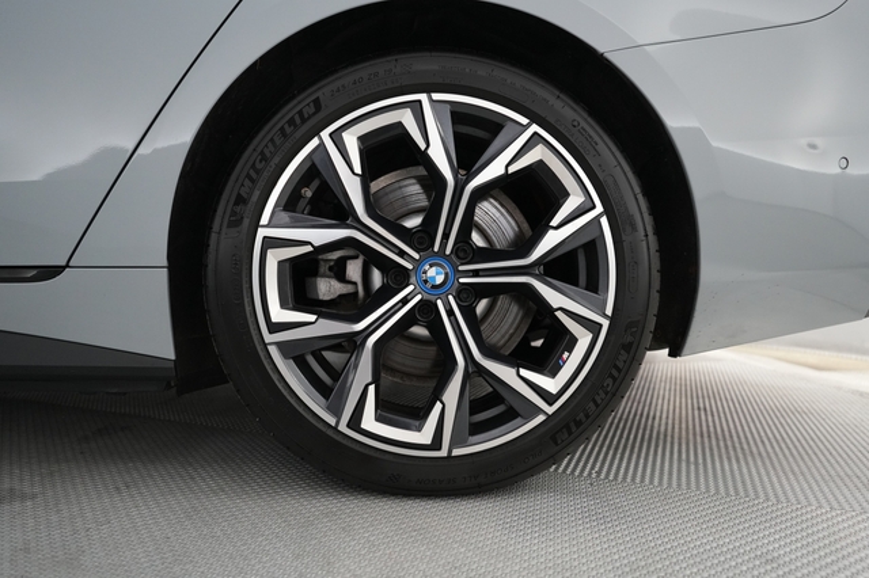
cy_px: 289
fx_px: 627
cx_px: 434
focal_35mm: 26
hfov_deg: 69.4
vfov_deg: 49.5
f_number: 2.8
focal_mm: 26
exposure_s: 1/250
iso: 3200
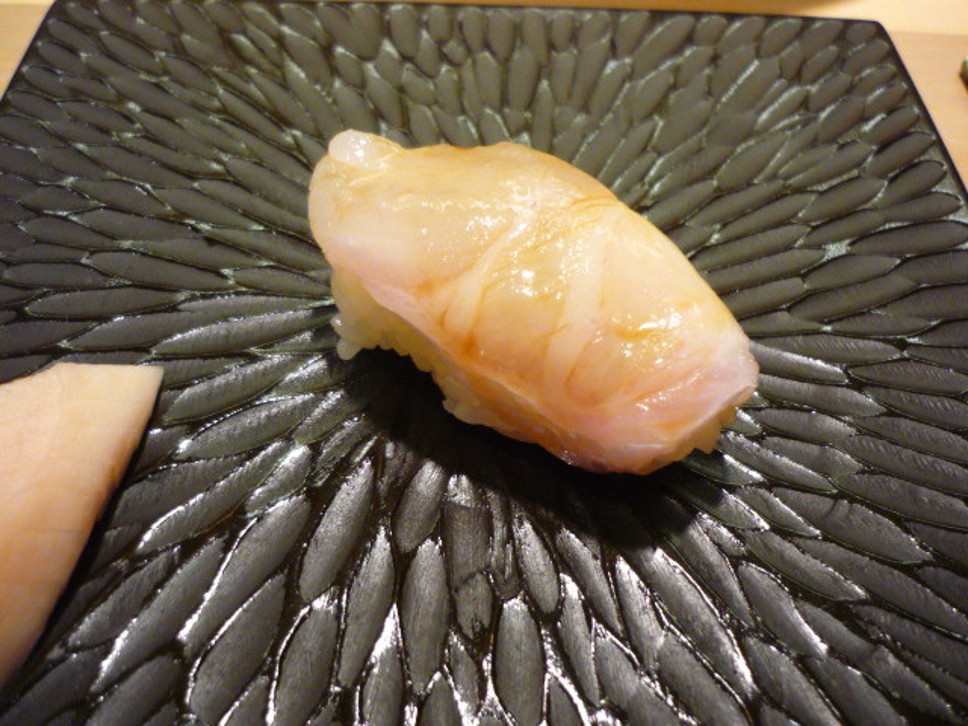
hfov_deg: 55.4
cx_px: 484
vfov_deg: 42.9
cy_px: 363
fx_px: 923
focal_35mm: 33
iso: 320
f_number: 2.8
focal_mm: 5.5
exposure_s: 1/30
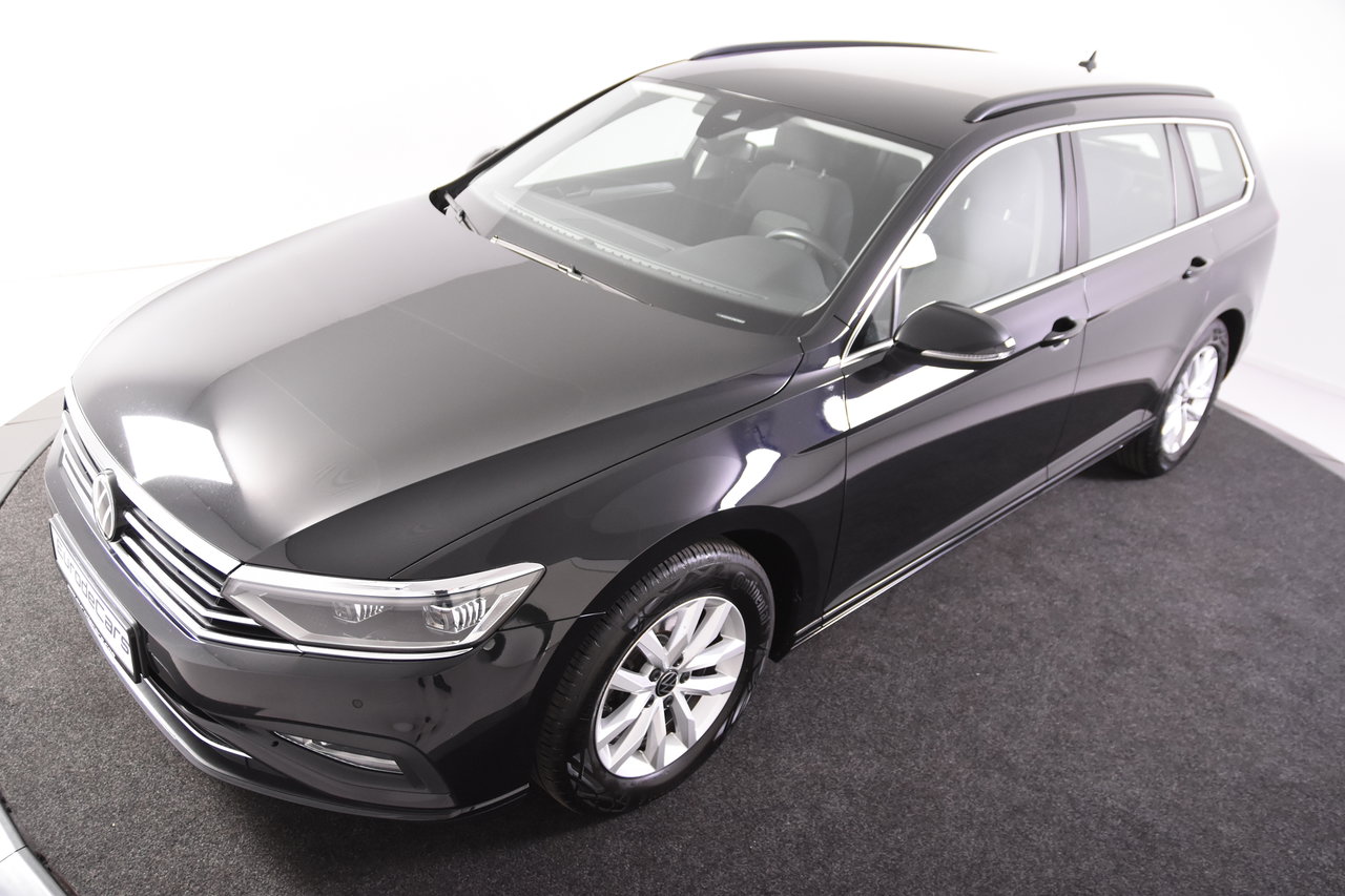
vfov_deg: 43.6
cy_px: 448
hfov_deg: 61.9
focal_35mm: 30
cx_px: 672
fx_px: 1121
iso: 1600
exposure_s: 1/40
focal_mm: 20
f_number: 3.2
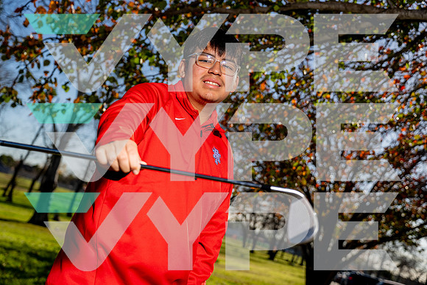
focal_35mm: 46
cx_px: 214
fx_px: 546
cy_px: 142
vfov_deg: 29.3
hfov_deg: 42.7
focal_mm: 46
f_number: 4
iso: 100
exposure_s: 1/1250
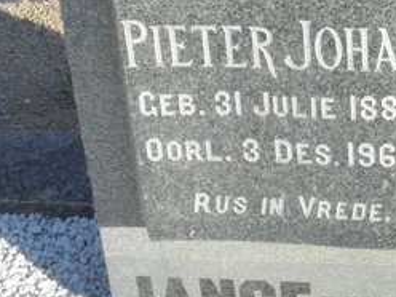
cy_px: 40
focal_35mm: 84
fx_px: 961
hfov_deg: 22.7
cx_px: 353
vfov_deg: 17.4
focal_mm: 4.6
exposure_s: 1/640
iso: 200
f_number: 6.3
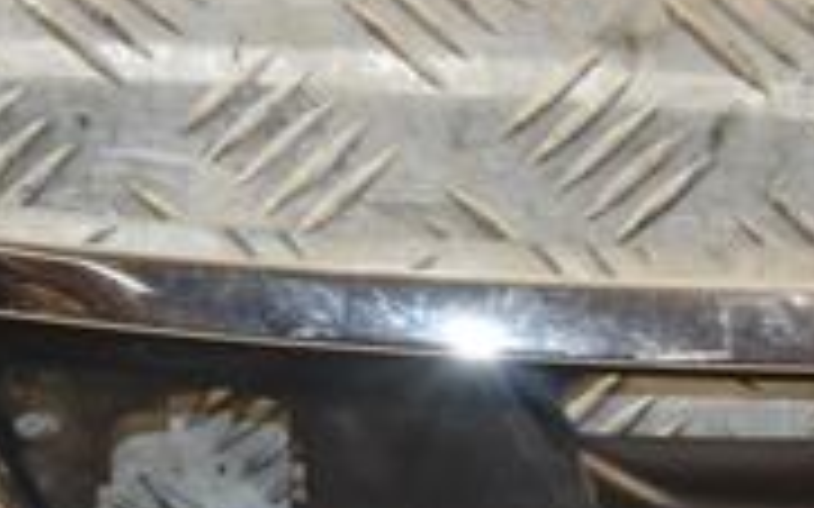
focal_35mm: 263
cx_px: 603
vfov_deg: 5.0
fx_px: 5833
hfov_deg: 8.0
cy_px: 324
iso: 800
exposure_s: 1/200
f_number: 7.1
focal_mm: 52
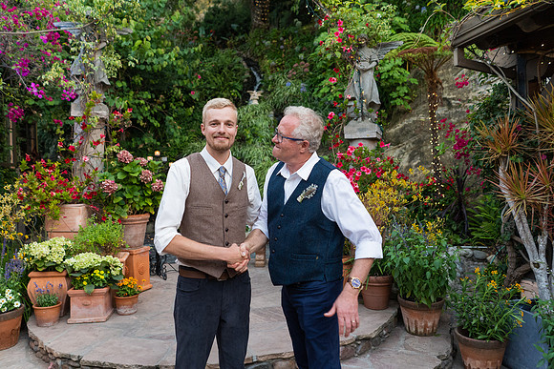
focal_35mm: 28
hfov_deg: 65.5
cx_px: 277
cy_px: 184
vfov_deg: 46.4
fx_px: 431
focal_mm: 28
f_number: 3.2
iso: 500
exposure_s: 1/250
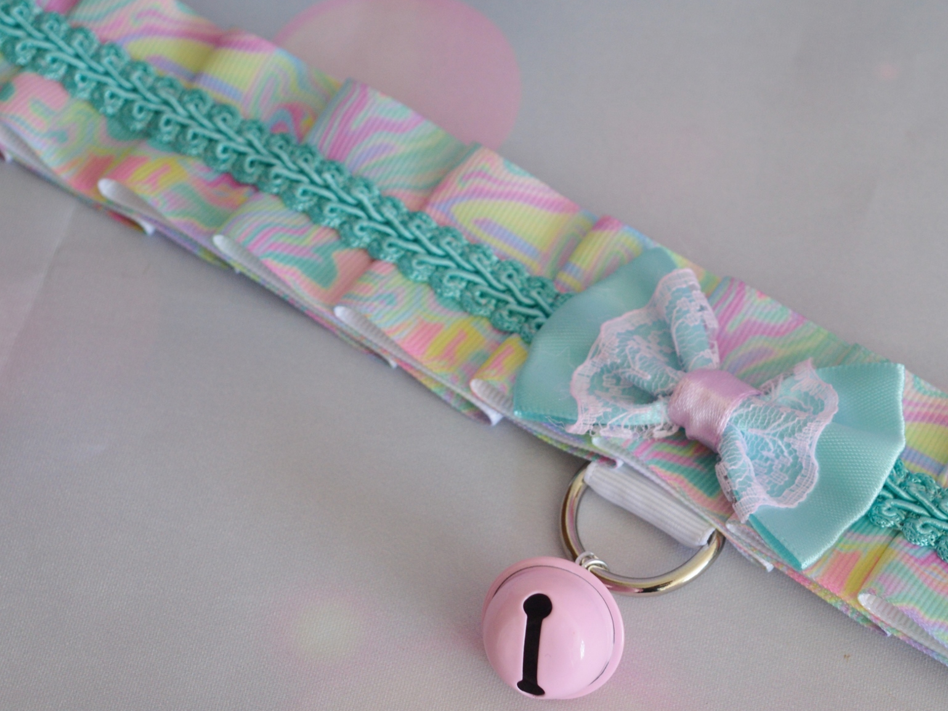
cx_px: 675
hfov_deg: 18.8
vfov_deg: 14.2
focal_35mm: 104
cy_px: 448
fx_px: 2848
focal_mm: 50
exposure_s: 1/60
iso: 560
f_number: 5.6
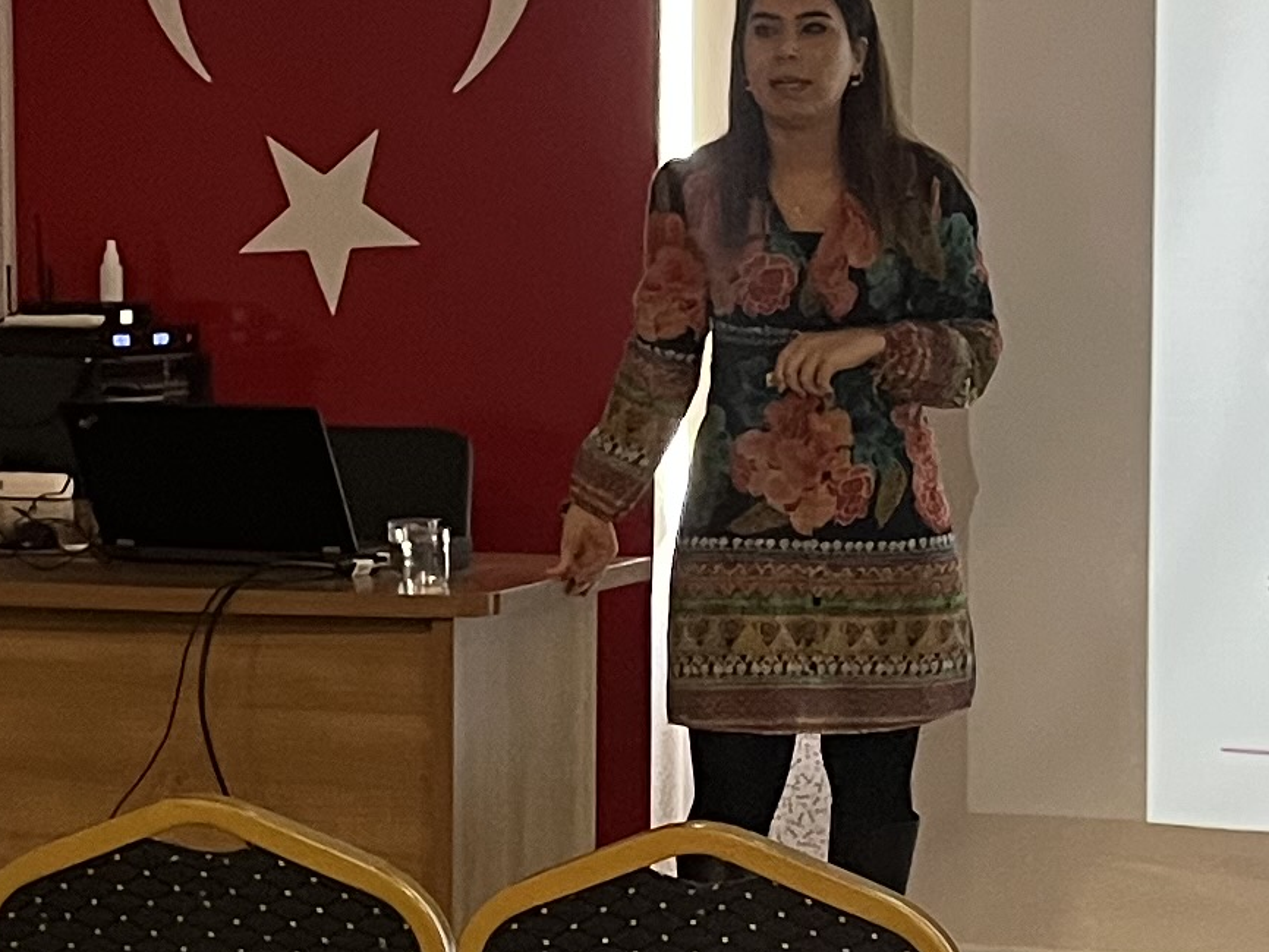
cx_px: 755
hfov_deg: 16.3
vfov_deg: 12.2
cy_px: 867
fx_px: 4437
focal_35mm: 121
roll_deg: -0.3
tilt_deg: -6.8
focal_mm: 5.1
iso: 250
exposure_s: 1/60
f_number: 1.6
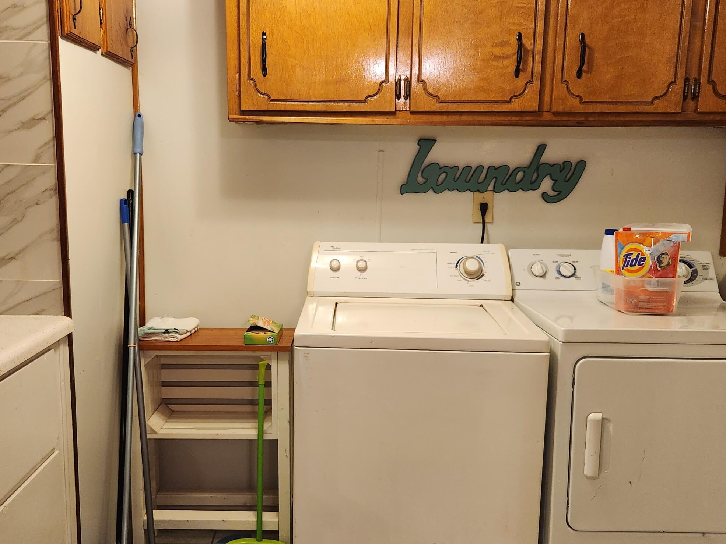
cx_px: 319
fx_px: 734
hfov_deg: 52.5
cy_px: 289
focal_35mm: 35
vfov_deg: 40.7
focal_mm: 5.4
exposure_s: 1/120
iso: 500
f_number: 1.8
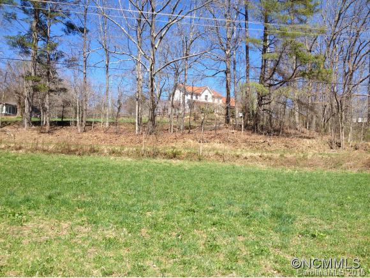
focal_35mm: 35
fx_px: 374
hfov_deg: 52.6
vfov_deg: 40.8
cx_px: 185
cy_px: 139
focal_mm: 4.28
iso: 50
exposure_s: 1/1022
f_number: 2.4
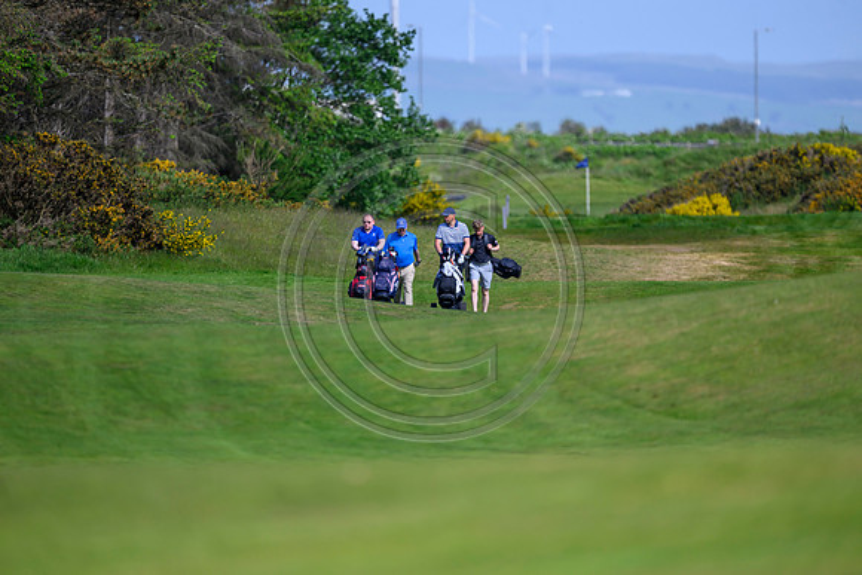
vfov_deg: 2.5
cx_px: 431
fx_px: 13411
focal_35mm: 560
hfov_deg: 3.7
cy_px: 288
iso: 500
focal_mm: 560
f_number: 4.5
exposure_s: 1/4000
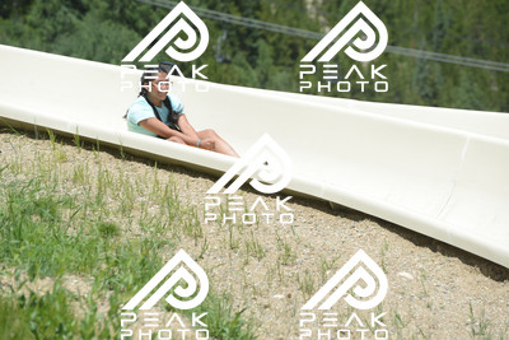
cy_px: 170
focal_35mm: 195
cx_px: 254
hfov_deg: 10.5
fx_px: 2758
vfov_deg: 7.0
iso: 200
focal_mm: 195
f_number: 6.3
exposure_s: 1/640
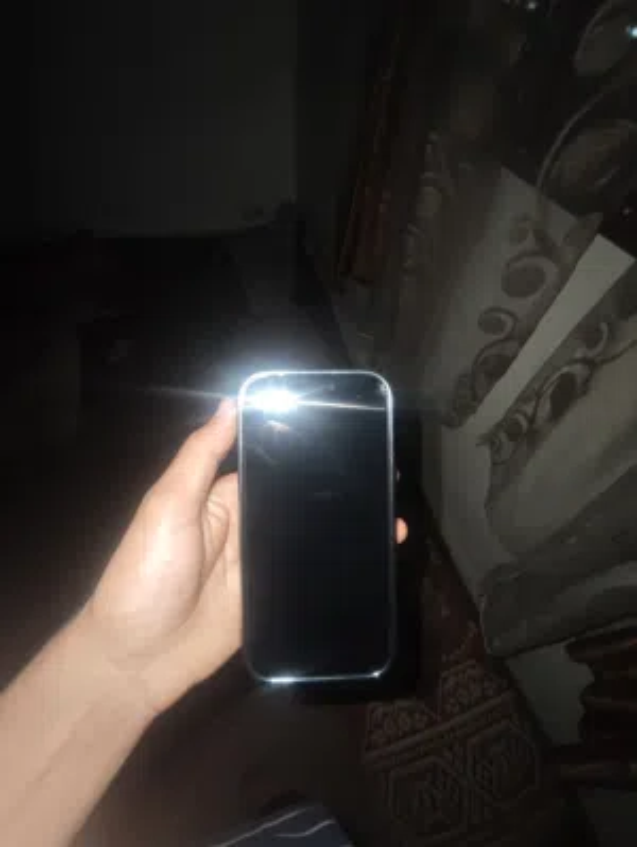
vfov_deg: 94.4
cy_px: 424
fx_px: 392
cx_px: 318
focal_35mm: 16
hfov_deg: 78.2
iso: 320
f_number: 2.2
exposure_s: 1/14.3
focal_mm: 1.65
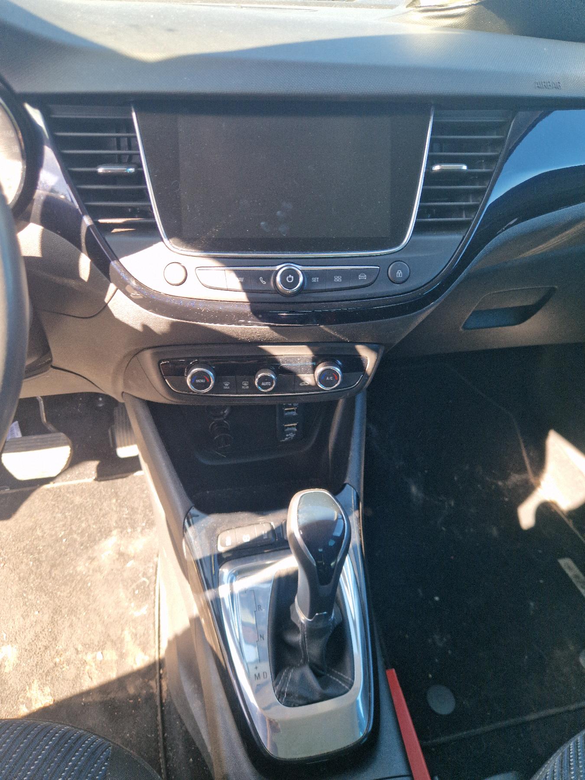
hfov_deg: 58.9
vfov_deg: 73.9
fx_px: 518
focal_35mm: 23
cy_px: 390
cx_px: 292
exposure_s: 1/50
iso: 50
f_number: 1.8
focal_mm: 5.4
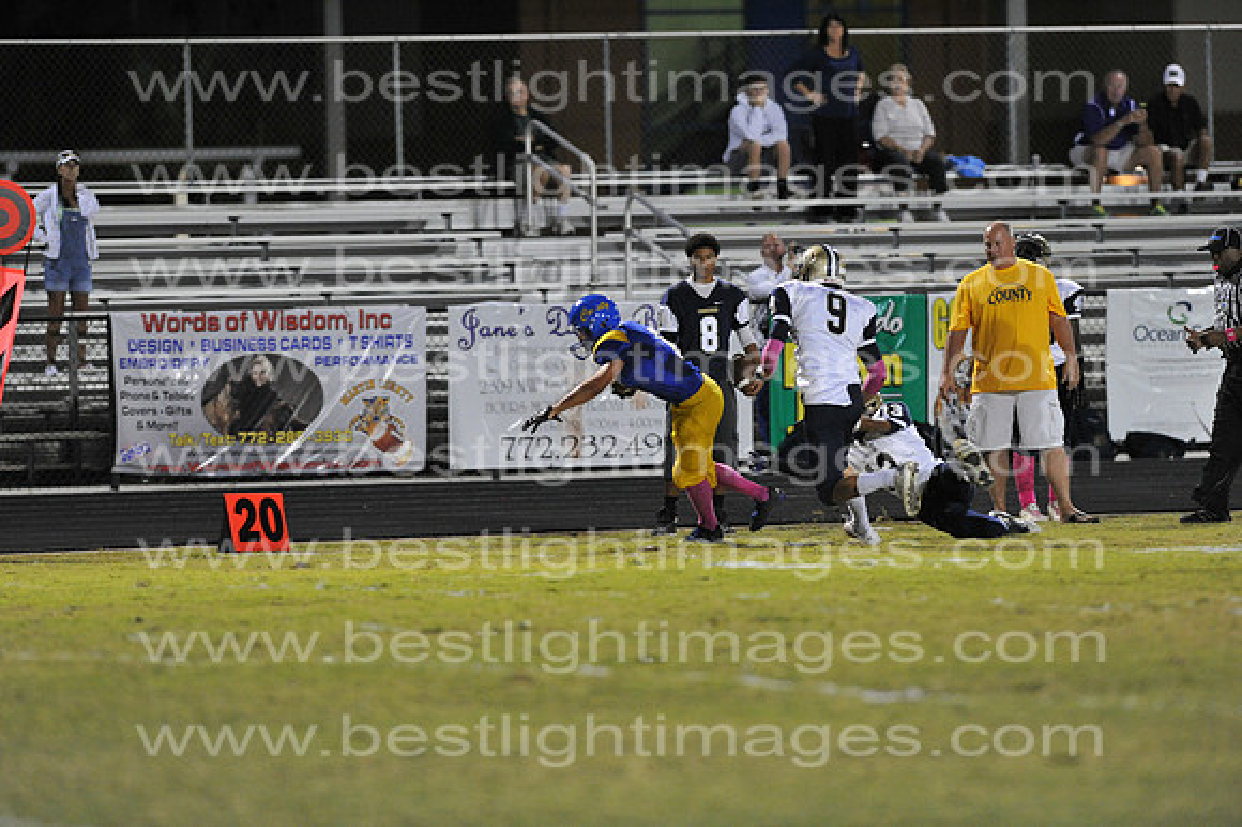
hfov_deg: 6.9
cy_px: 414
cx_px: 621
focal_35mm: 300
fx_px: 10344
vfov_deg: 4.6
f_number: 4
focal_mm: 300
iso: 8000
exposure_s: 1/500
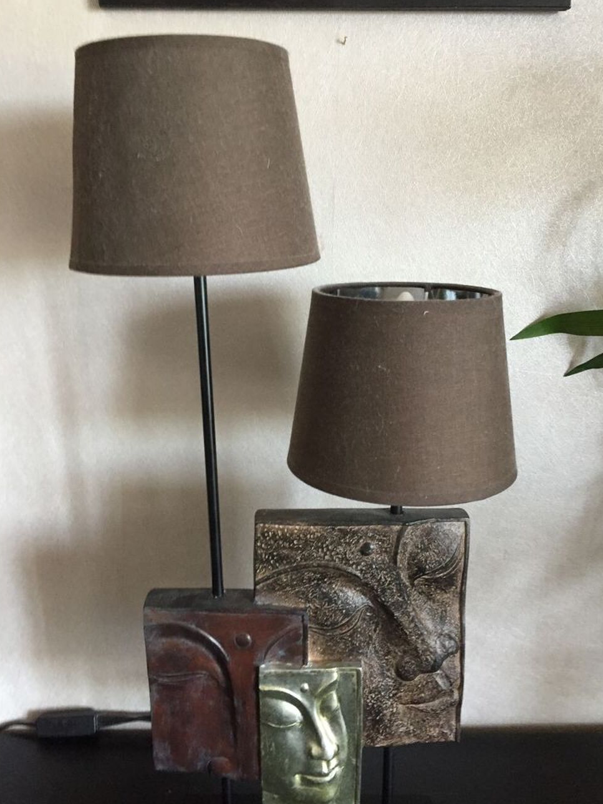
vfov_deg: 59.9
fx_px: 697
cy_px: 391
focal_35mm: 30
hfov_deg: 46.8
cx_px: 299
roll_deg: +1.2
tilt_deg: -10.3
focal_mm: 4.15
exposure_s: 1/33
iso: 250
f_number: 2.2
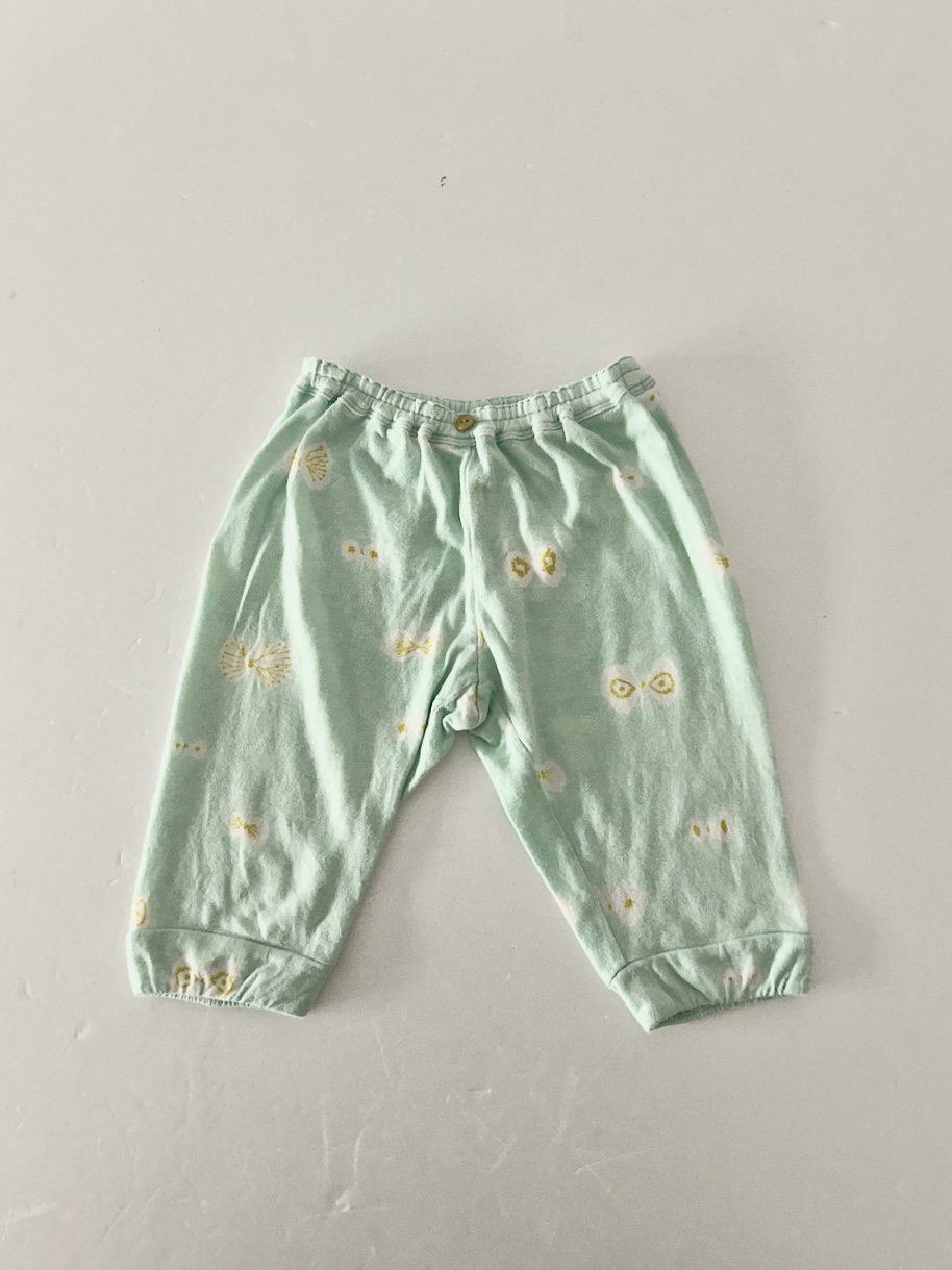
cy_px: 635
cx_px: 476
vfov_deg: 67.3
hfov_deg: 53.1
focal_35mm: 26
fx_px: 954
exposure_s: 1/60
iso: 320
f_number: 1.5
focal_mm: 5.7
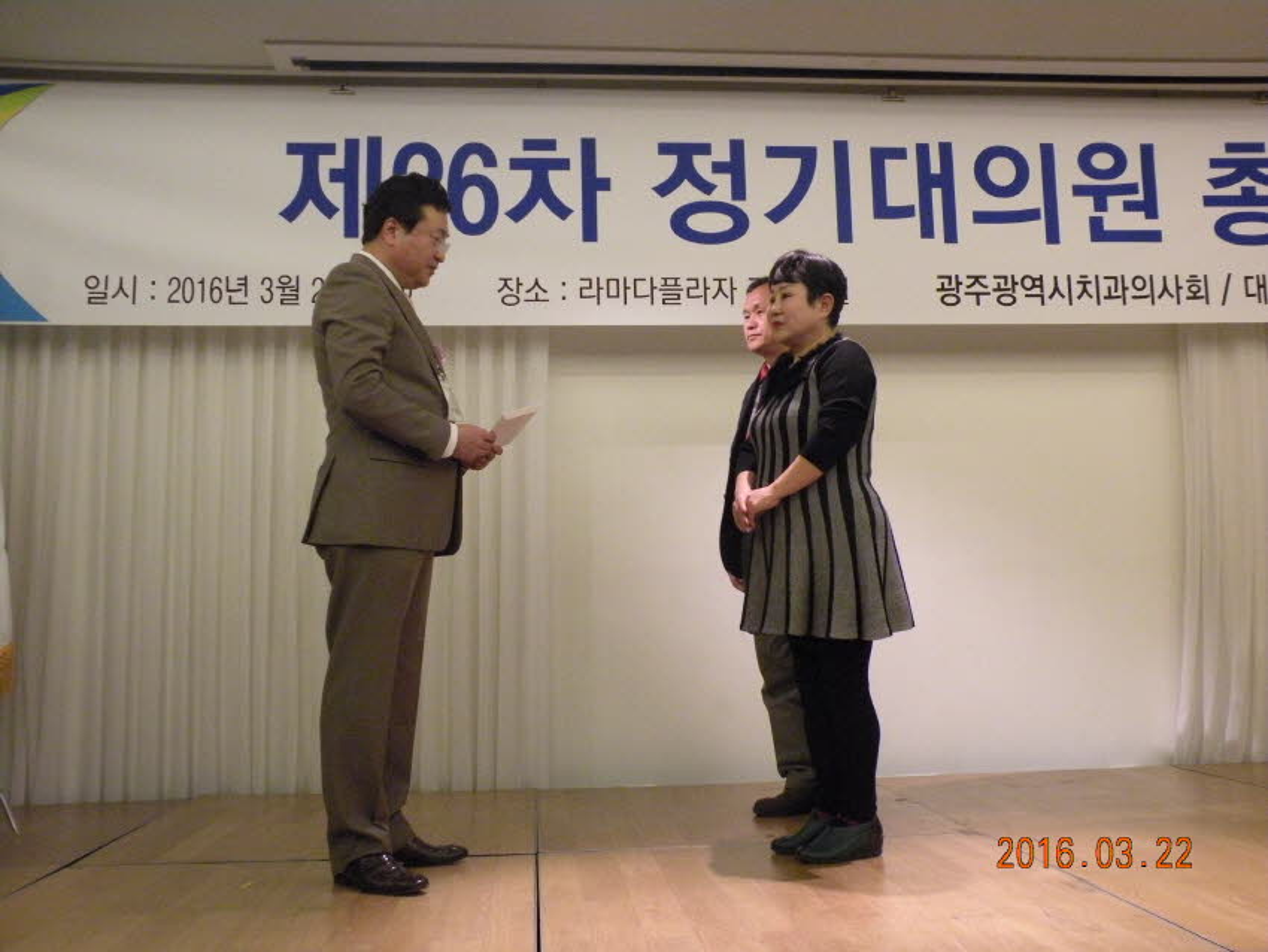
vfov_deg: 43.0
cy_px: 476
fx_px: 1209
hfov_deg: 55.3
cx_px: 634
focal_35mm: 33
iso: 400
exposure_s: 1/23.1
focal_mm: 5.8
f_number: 3.2
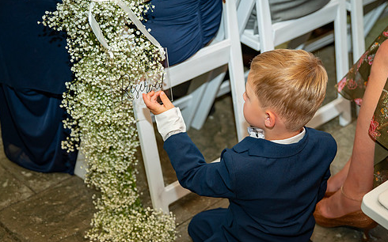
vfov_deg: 19.4
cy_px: 149
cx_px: 222
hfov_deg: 30.6
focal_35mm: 67
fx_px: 708
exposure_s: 1/1250
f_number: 2.8
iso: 800
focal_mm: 52
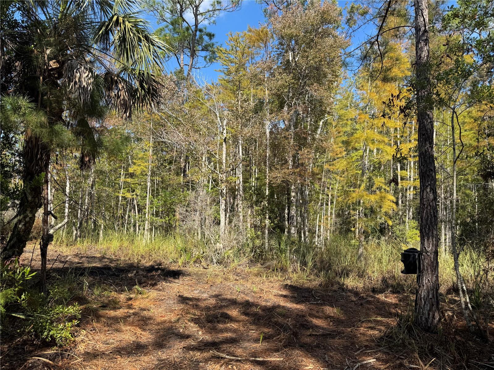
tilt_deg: +5.2
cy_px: 185
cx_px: 247
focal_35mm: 24
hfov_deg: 71.6
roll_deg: -2.9
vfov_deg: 56.8
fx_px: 343
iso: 80
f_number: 1.78
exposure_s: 1/1818
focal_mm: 6.76
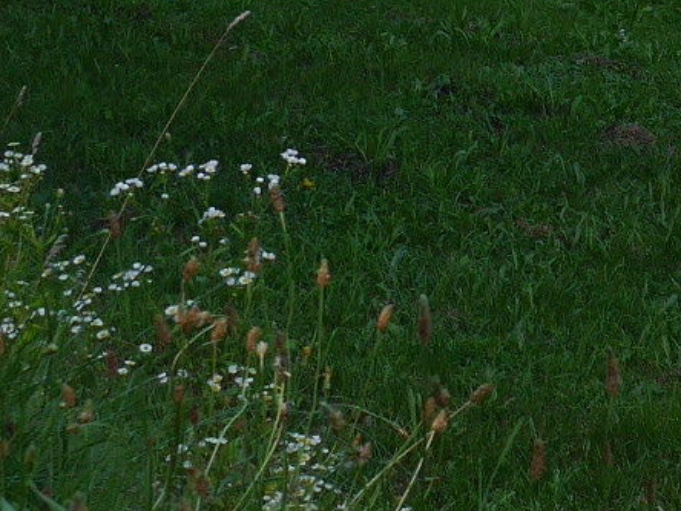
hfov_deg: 9.0
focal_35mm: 215
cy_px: -651
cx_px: 1055
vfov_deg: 6.6
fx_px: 4230
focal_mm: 21
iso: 160
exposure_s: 1/160
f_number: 5.6
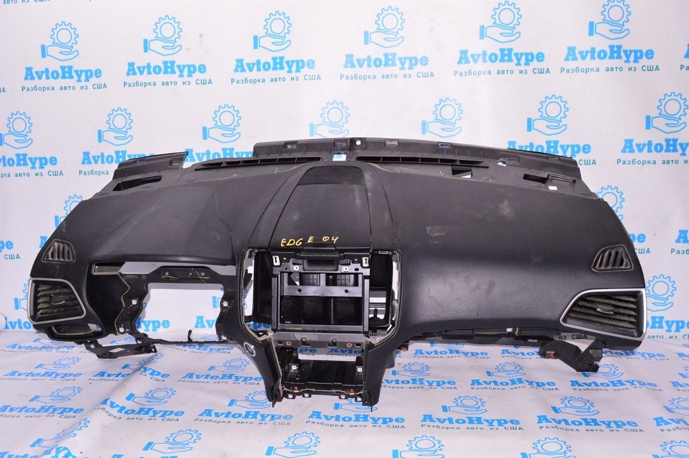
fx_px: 574
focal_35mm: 30
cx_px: 344
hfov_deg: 62.0
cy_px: 229
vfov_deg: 43.5
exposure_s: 1/200
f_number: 8
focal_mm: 20
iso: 1600
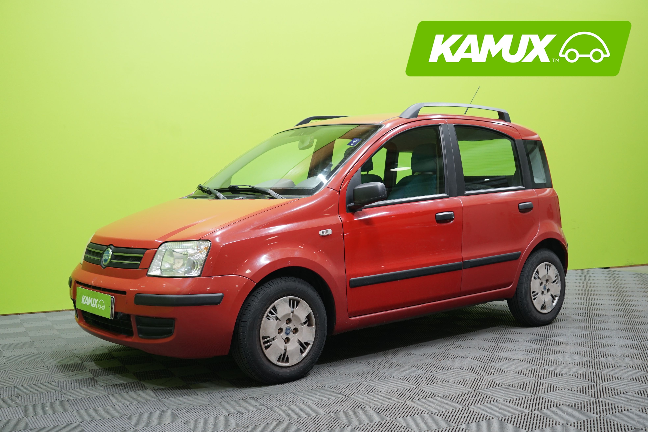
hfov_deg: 48.5
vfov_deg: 33.4
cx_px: 324
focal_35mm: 40
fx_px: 720
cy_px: 216
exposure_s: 1/20
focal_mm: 40
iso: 640
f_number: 4.5
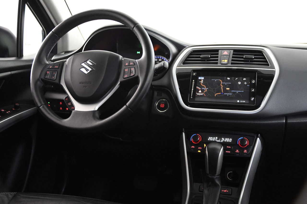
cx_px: 154
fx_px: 358
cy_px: 102
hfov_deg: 46.4
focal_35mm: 42
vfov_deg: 31.9
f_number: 3.2
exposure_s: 1/50
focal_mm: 28
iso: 3600
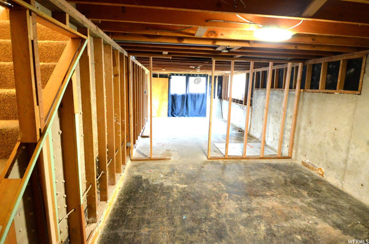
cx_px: 184
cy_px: 122
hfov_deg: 85.5
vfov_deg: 63.0
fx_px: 199
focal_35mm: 20
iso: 3200
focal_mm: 13
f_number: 3.8
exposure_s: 1/30
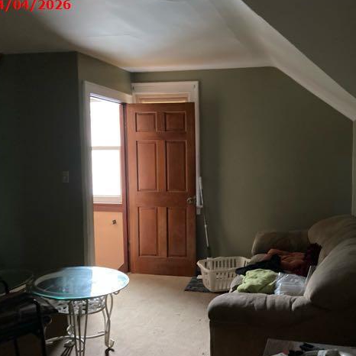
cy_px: 176
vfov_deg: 48.5
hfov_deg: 47.9
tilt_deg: -2.6
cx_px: 228
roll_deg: +0.1
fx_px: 396
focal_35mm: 34
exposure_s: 1/23
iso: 640
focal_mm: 3.99
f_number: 1.8
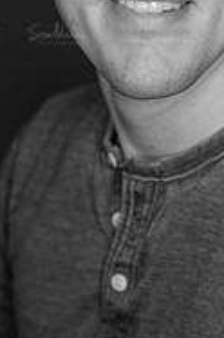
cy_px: 5
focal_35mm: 205
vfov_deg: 10.0
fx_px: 1920
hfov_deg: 6.7
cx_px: 163
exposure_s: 1/250
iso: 2000
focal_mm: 85
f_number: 3.5
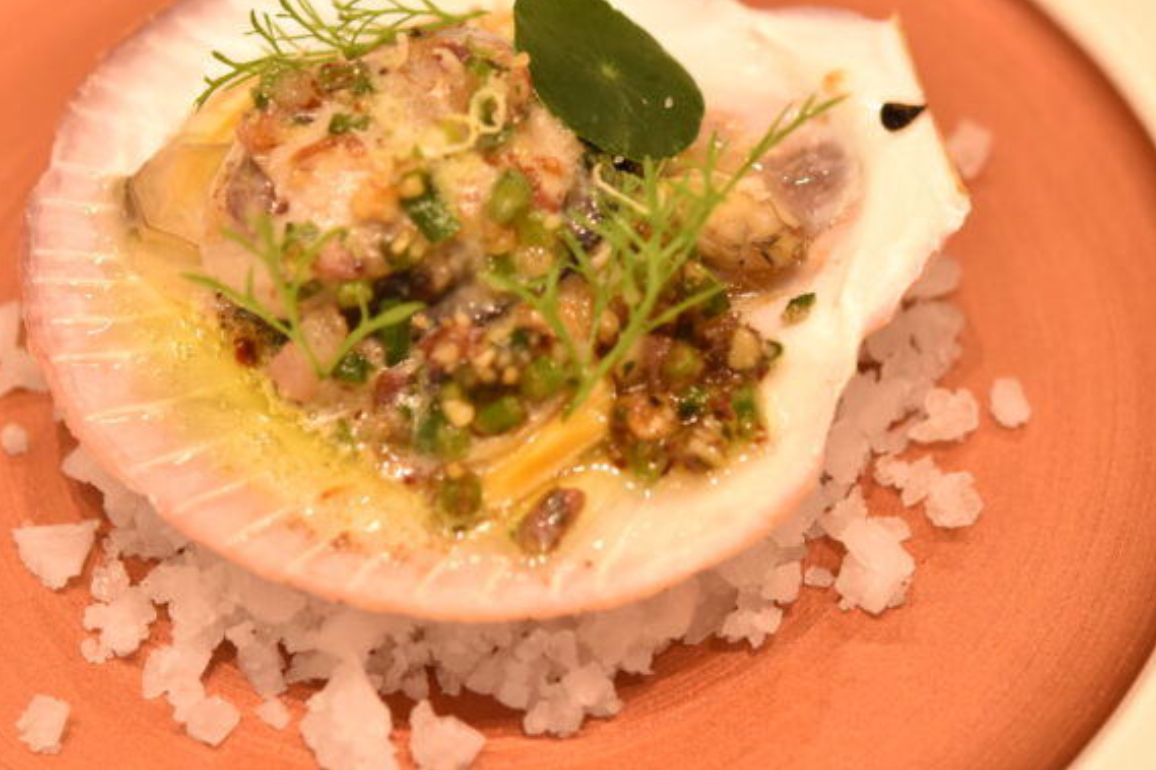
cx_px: 475
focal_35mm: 162
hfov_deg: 12.7
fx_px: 5200
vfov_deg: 8.5
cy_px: 294
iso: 500
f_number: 3
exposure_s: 1/320
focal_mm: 60
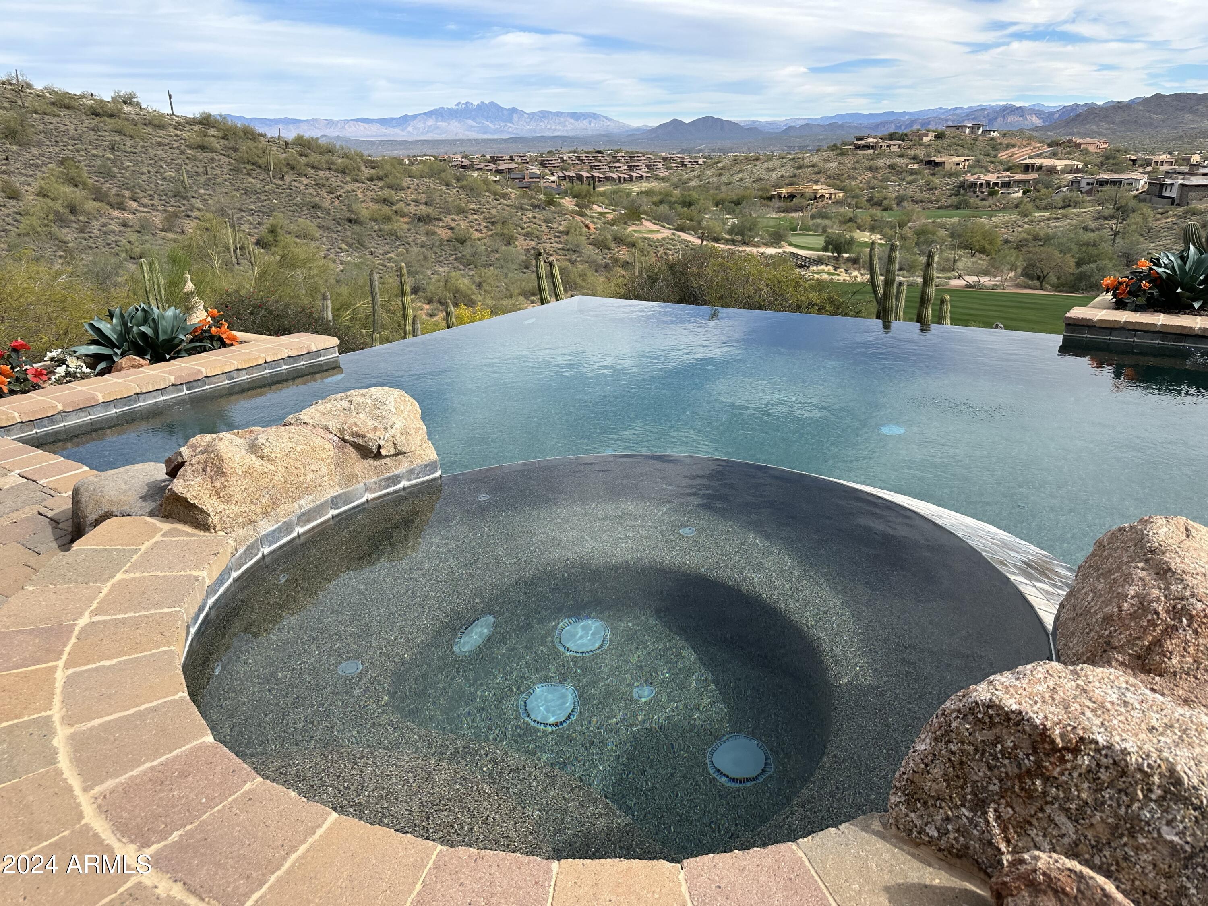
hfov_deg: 71.6
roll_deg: +1.5
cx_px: 604
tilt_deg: -20.8
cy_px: 453
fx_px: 838
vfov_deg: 56.8
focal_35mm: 24
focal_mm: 6.86
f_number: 1.78
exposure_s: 1/3058
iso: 80
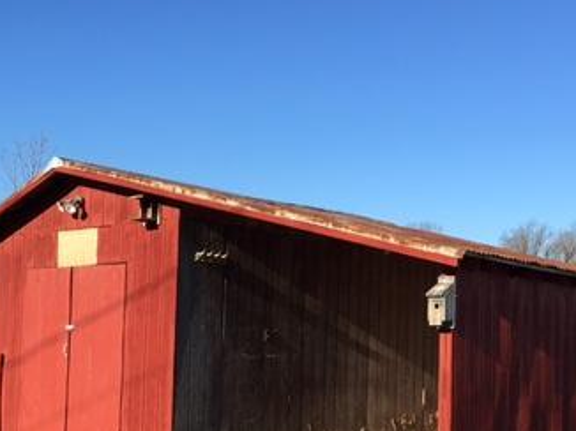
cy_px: 339
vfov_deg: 25.2
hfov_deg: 33.8
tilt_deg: -1.4
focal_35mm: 57
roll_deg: -2.2
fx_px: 948
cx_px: 295
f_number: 2.2
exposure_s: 1/1054
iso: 25
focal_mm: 4.15
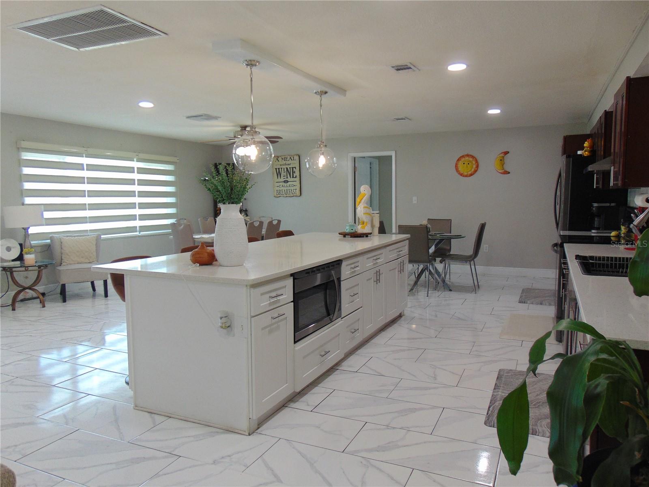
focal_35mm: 25
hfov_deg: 69.4
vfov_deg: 54.9
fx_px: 469
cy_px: 244
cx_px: 324
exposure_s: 1/30
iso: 100
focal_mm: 4.5
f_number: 3
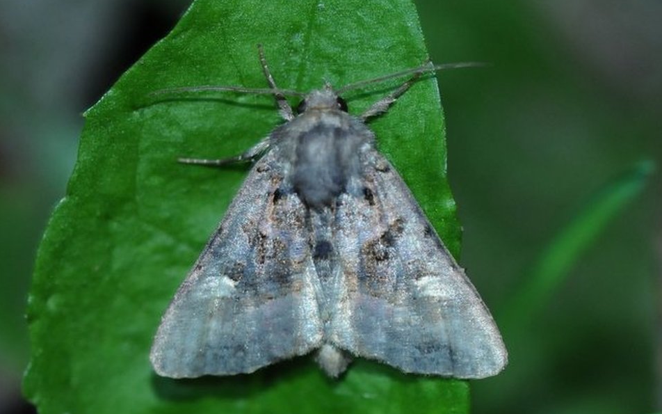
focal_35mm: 162
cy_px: 216
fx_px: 2914
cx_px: 331
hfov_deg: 13.0
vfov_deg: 8.1
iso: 800
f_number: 6.3
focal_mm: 105
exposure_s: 1/30
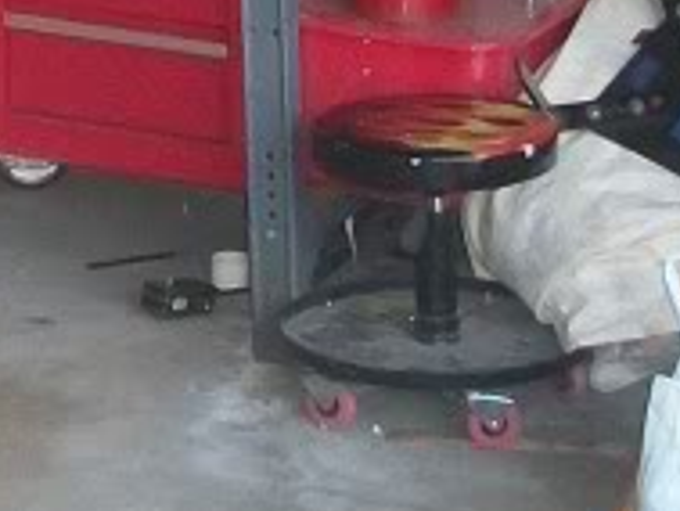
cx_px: -279
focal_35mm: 173
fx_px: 3401
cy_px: -419
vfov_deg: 8.3
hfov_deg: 11.1
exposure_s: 1/100
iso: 250
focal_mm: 5.7
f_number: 2.9
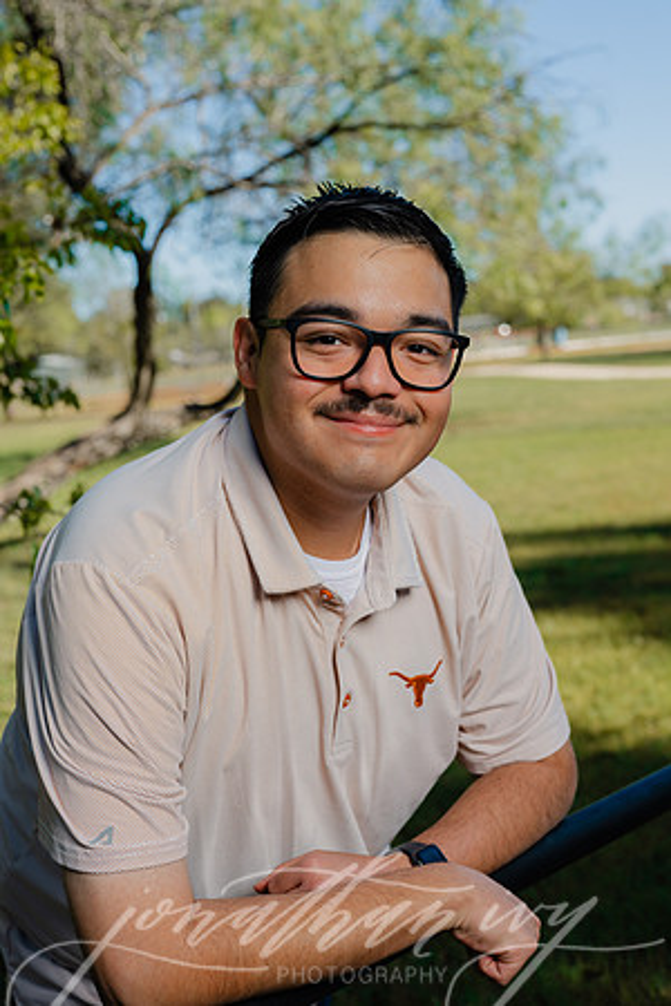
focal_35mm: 50
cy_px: 503
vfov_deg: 39.6
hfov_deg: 27.0
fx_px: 1398
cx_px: 336
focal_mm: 50
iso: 64
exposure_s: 1/200
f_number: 5.6
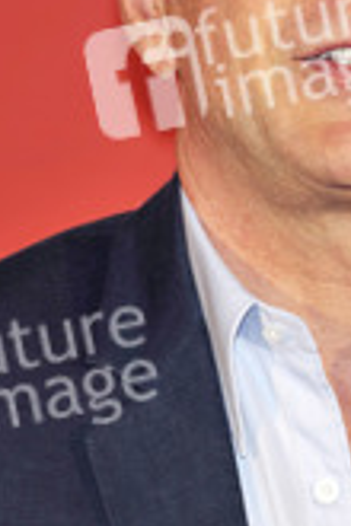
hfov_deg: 2.8
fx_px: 7093
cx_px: 343
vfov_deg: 4.3
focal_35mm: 485
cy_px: 223
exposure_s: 1/250
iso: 400
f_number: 4
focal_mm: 200
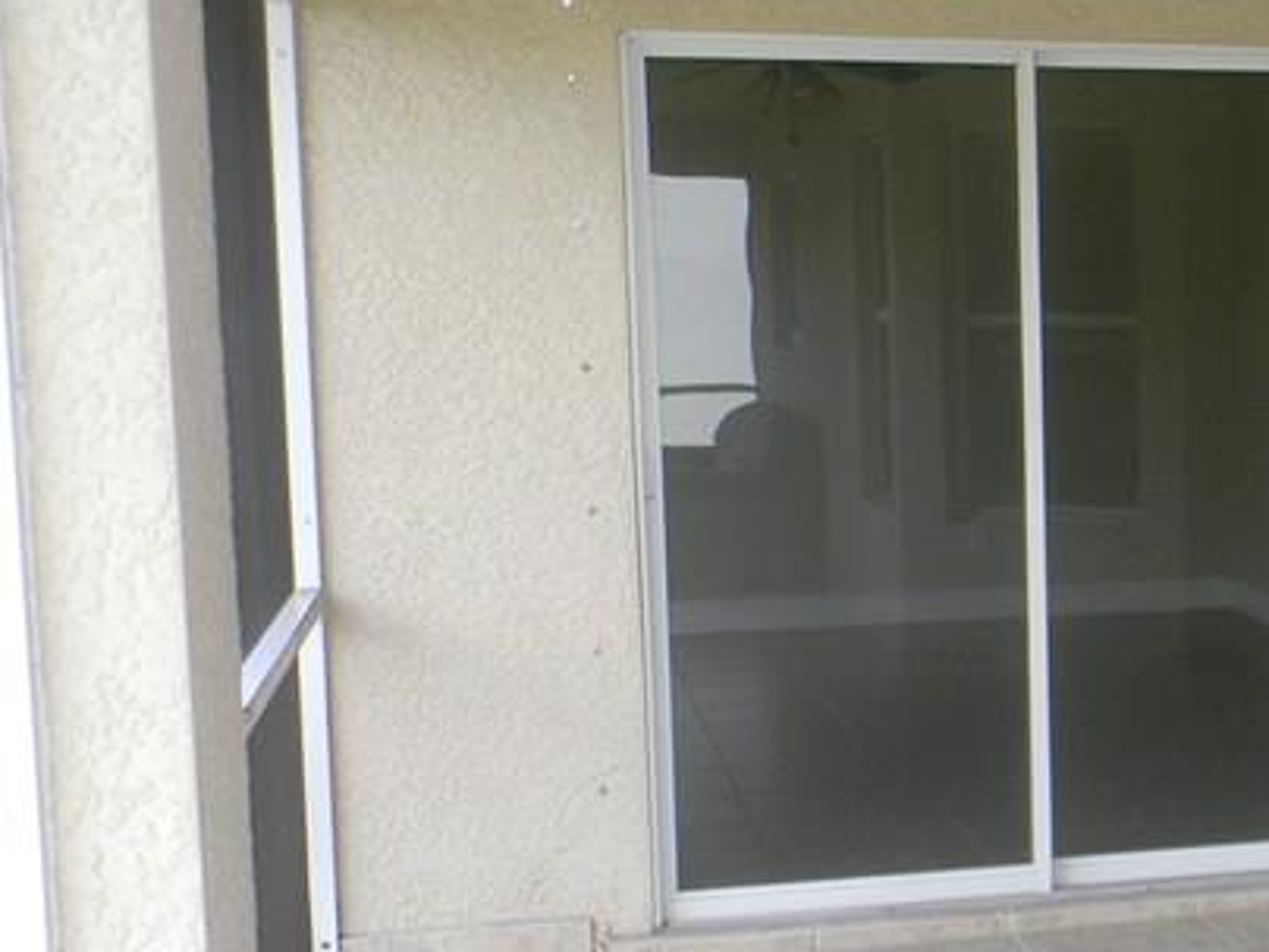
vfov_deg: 20.7
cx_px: 1398
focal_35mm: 71
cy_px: 600
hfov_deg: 25.4
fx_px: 2603
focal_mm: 5
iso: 112
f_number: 3.5
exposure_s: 1/53
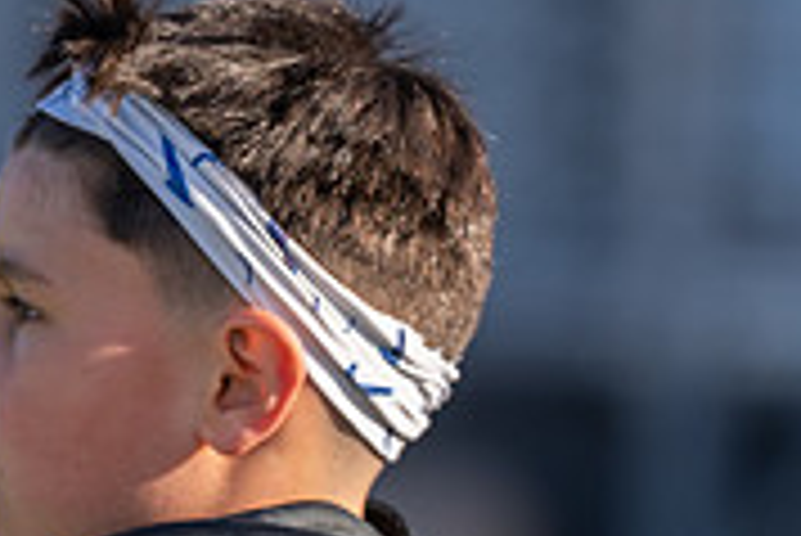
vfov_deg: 2.1
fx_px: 14518
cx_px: 54
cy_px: 678
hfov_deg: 3.2
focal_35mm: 652
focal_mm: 200
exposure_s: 1/1250
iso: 125
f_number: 3.2
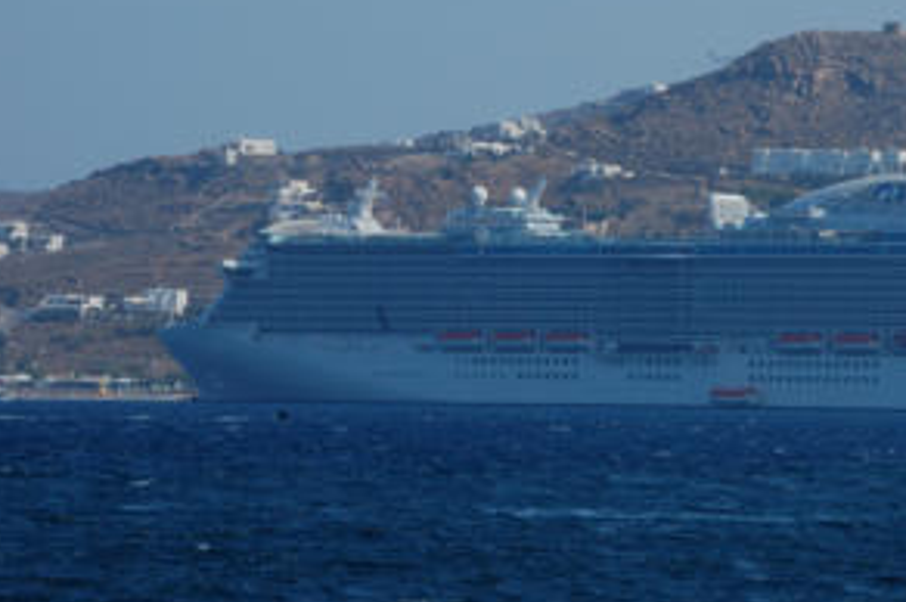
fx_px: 8146
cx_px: 832
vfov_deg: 4.2
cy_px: 303
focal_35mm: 324
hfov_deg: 6.4
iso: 200
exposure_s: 1/40
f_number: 22
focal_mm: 105
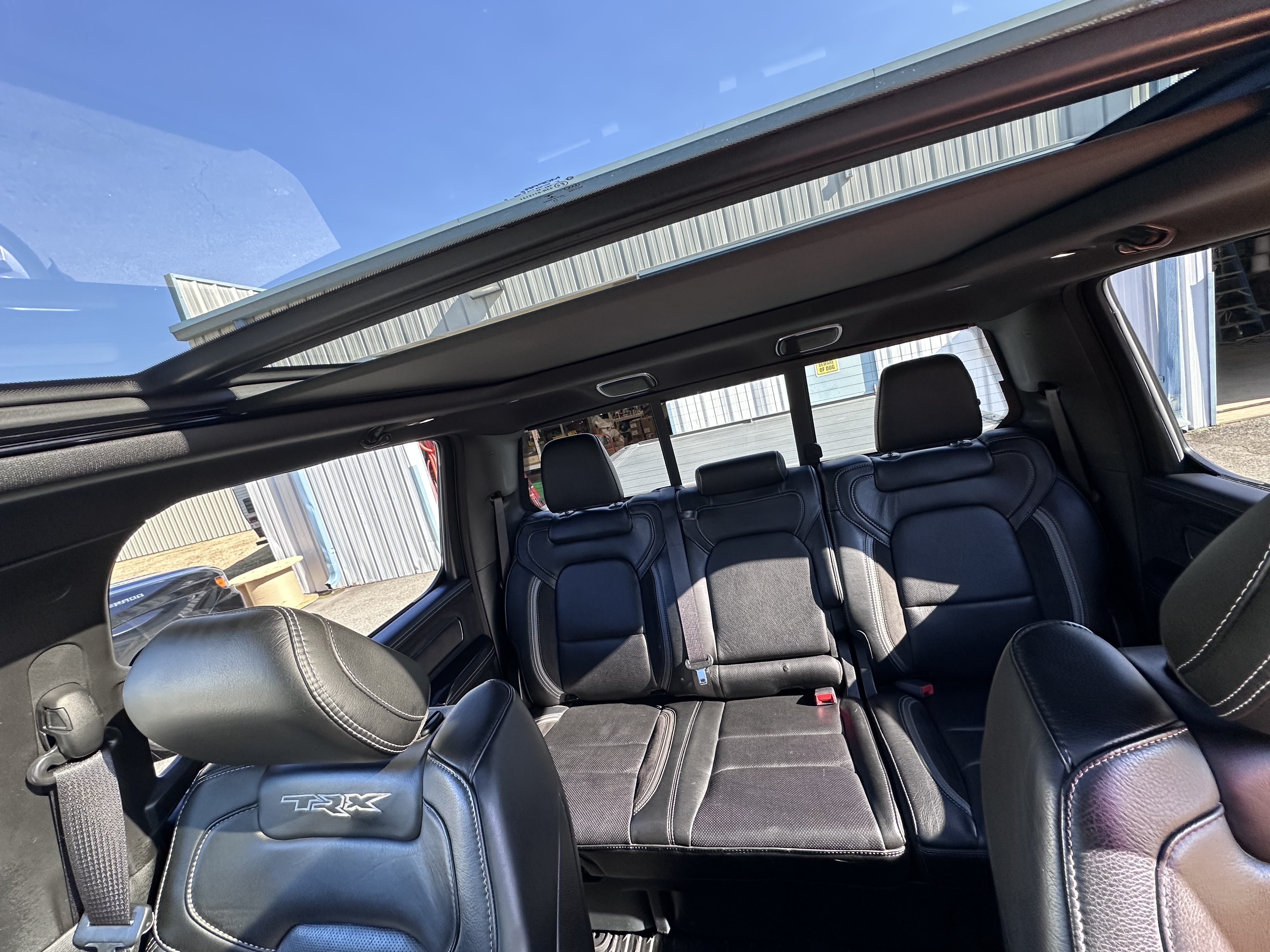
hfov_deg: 102.1
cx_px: 635
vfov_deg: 85.7
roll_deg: +14.1
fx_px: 514
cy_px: 476
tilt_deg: -9.2
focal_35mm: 14
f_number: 2.2
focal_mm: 2.22
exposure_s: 1/99
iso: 125
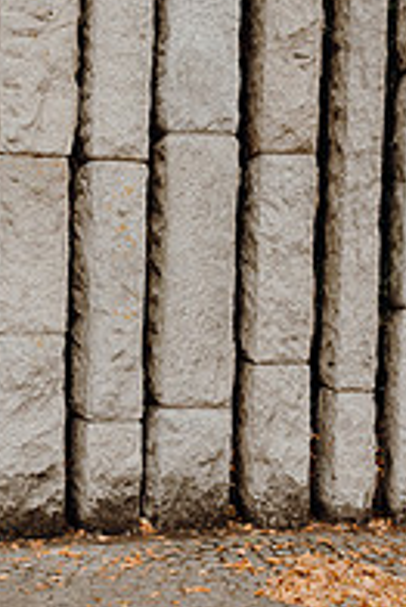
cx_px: 6
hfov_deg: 23.7
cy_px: 325
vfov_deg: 36.2
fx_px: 929
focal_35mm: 55
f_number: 3.5
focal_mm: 24
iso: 125
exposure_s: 1/160
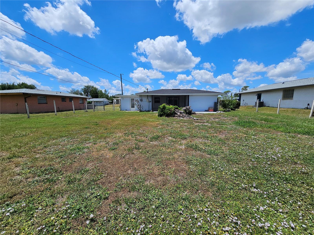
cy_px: 118
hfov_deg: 106.2
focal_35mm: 13
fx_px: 118
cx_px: 157
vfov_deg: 89.9
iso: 50
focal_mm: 2.2
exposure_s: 1/4326
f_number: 2.2
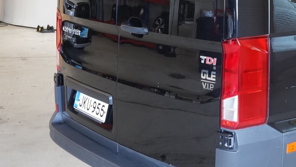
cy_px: 22
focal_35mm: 67
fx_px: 526
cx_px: 316
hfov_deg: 28.8
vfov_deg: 17.8
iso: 4000
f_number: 8
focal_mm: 28
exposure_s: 1/50
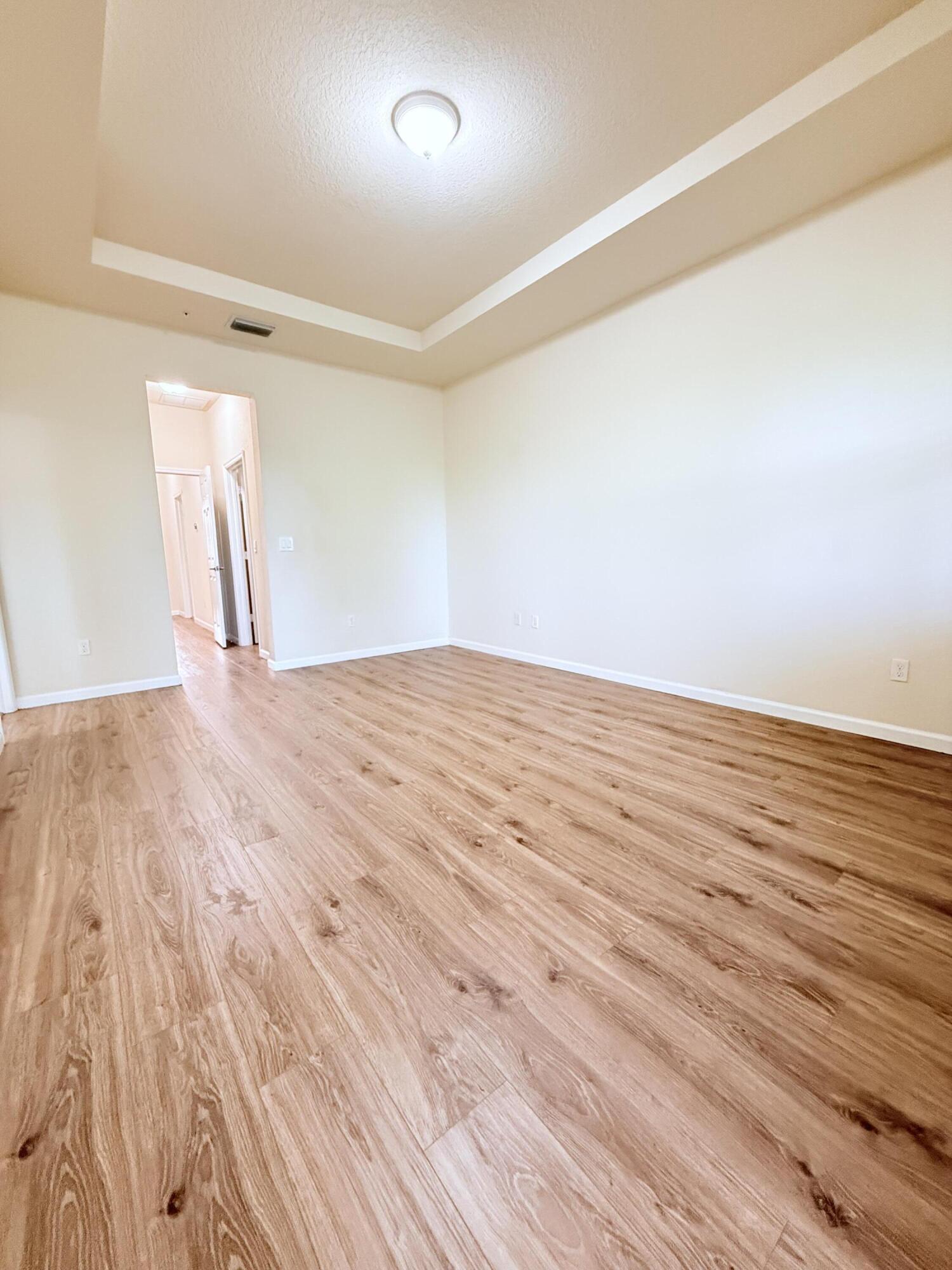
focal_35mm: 14
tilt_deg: -8.7
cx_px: 476
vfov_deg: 102.1
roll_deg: +0.6
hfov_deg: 85.7
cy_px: 635
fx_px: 513
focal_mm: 2.22
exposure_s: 1/60
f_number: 2.2
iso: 640
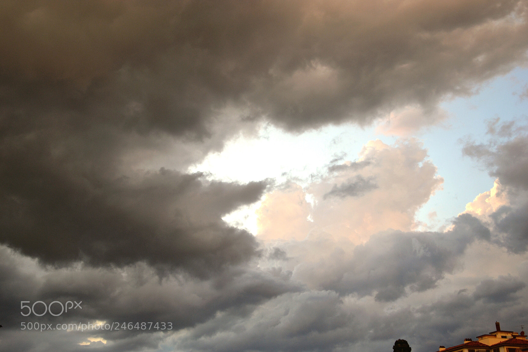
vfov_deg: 29.9
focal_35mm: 45
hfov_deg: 43.6
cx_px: 264
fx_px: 660
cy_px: 176
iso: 250
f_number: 5.6
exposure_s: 1/125
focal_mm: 30
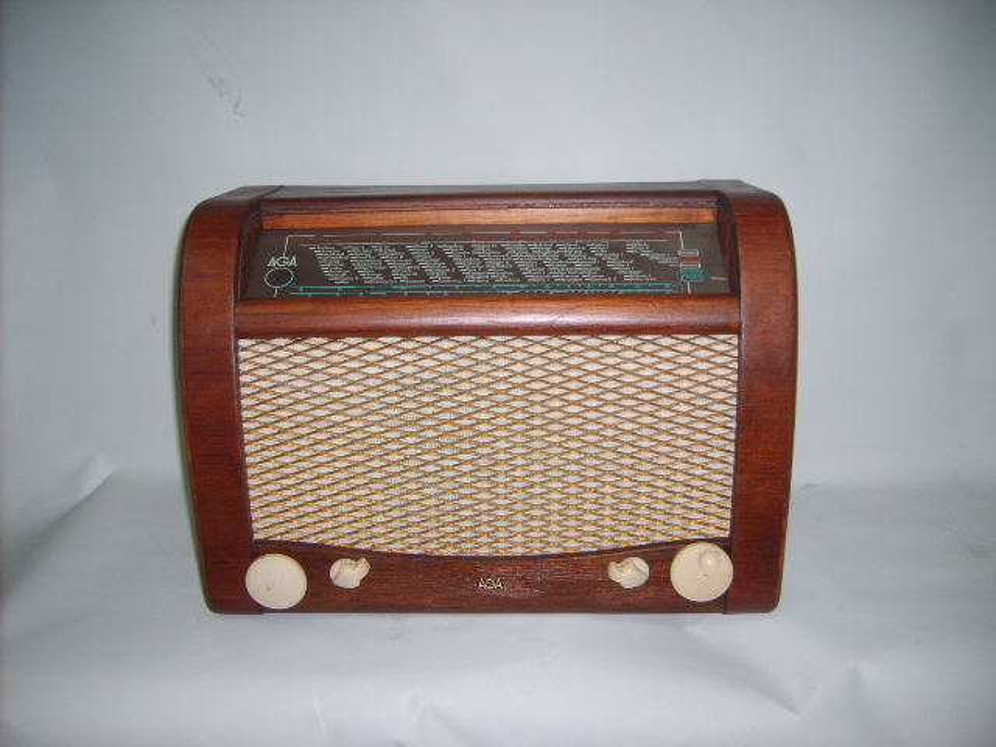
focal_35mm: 35
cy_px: 374
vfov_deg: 40.7
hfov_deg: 52.6
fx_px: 1007
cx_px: 498
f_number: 2.8
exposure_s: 1/45
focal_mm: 5.8
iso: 100
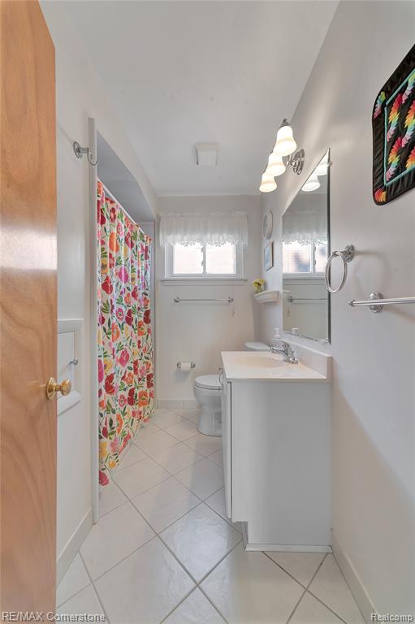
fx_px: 242
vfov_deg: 104.3
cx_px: 208
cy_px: 312
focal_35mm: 14
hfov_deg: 81.1
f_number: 9
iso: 360
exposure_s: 1/15
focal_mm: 14
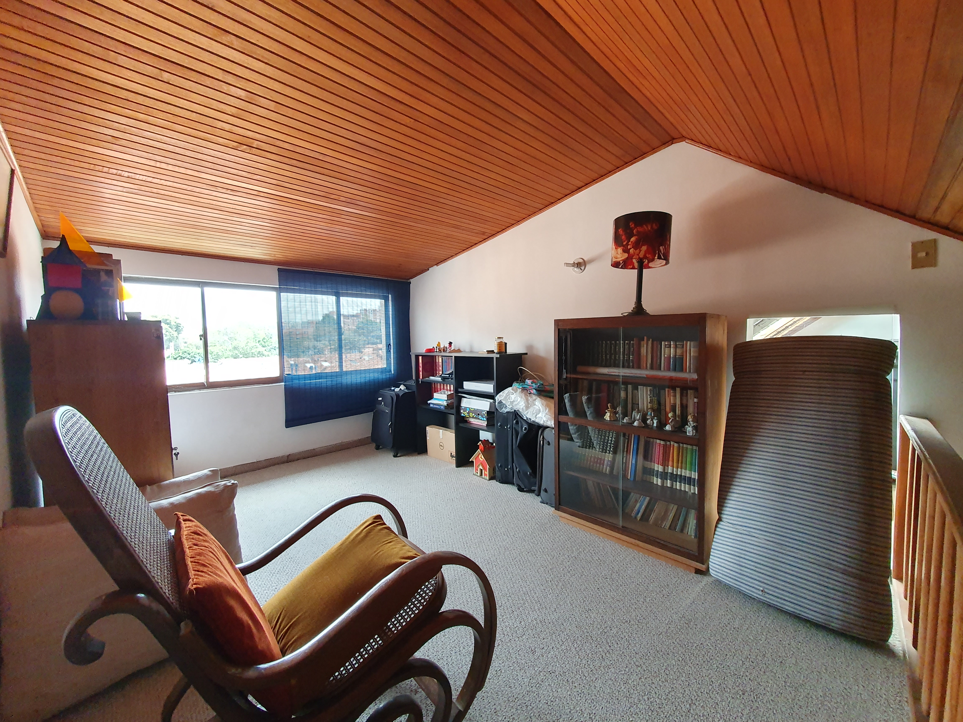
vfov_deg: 89.9
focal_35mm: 13
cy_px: 361
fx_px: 362
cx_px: 482
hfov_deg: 106.2
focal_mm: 1.8
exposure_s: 1/60
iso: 320
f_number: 2.2
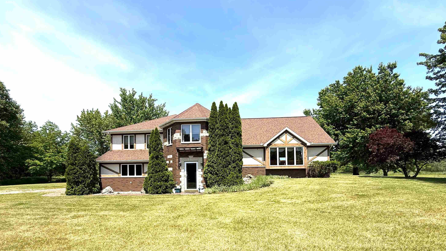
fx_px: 189
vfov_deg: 64.9
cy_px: 172
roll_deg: +0.2
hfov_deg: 99.4
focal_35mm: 16
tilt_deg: +0.7
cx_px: 220
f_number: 2.2
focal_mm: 2.22
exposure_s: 1/1613
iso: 50
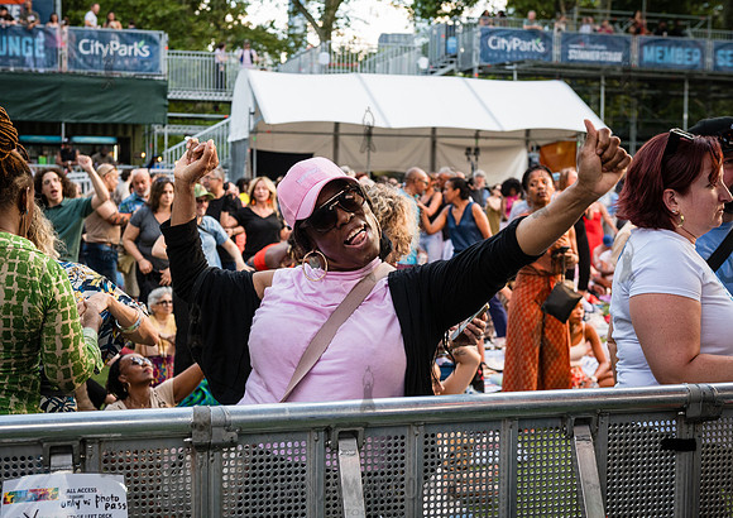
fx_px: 1097
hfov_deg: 36.9
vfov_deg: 26.6
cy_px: 269
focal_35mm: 53
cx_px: 335
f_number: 4.5
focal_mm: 44
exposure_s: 1/250
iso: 1250
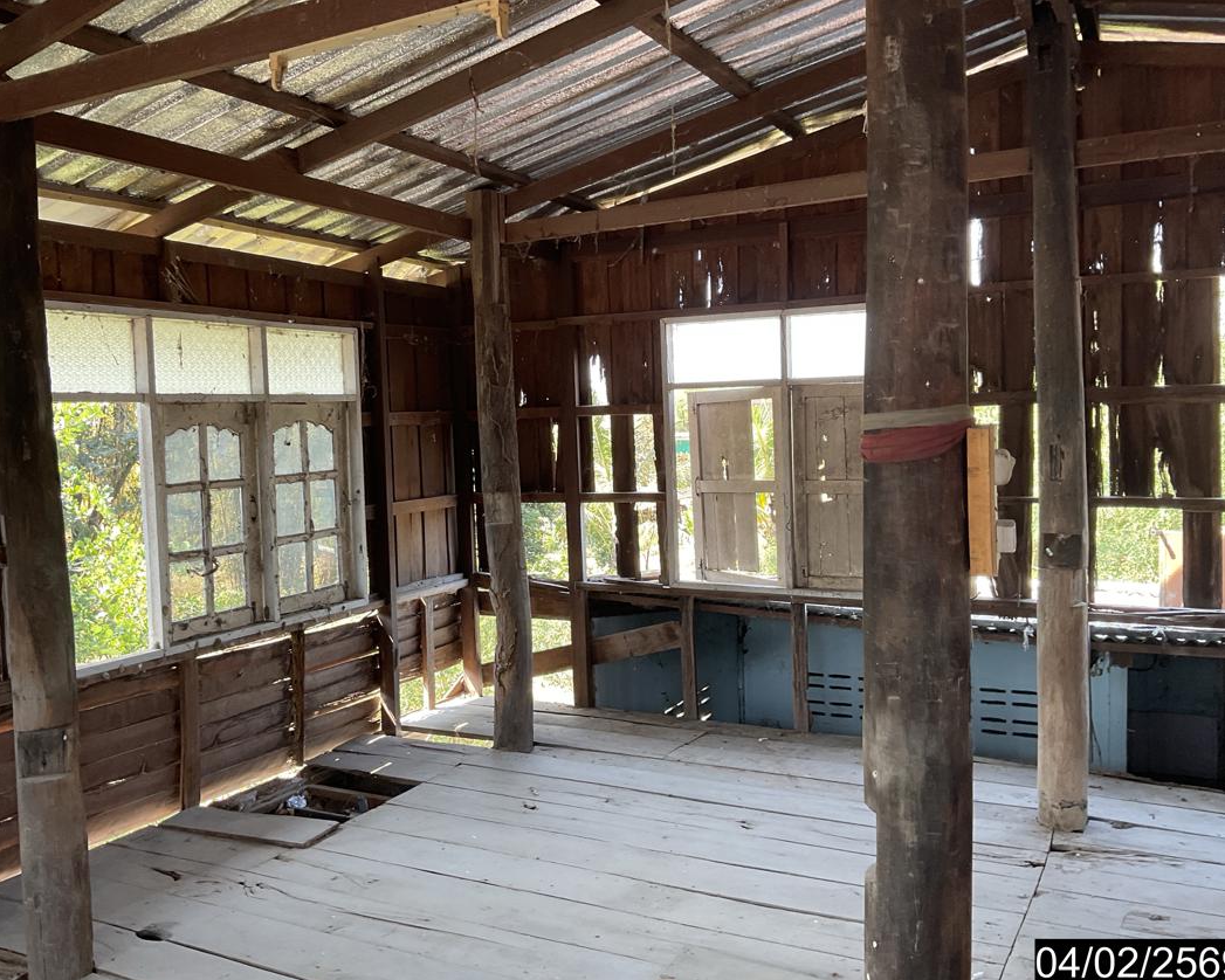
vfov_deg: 47.1
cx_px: 574
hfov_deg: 57.1
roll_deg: +2.3
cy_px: 483
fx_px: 1124
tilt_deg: -0.9
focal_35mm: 31
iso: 64
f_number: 1.8
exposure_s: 1/120
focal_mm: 3
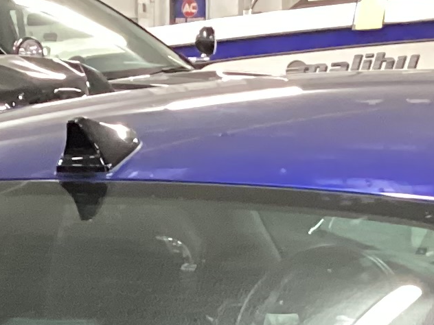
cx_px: 7
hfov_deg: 12.2
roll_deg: +2.0
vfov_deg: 8.5
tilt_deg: -22.3
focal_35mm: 160
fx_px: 2006
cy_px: 790
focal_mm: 3.3
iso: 320
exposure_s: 1/25
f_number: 2.4
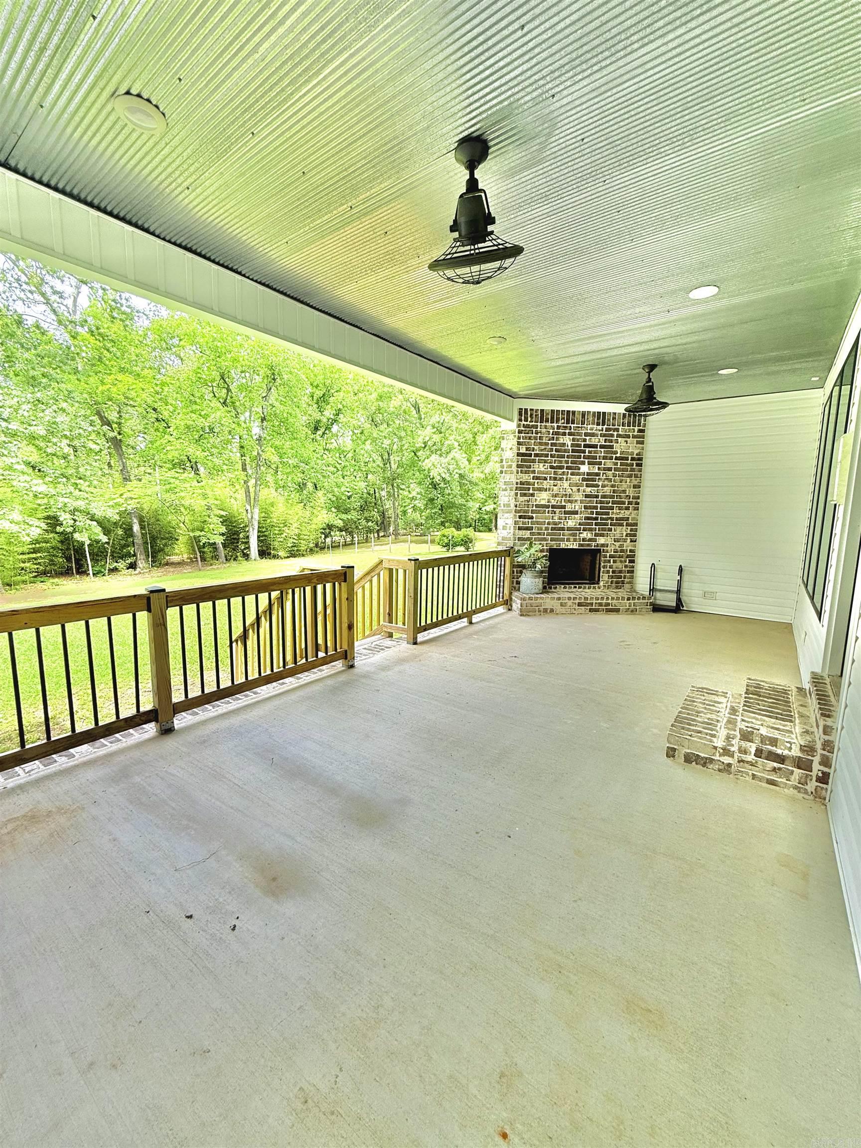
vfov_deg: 102.1
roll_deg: -1.6
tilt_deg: -7.3
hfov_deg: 85.7
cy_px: 574
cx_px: 430
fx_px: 464
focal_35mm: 14
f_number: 2.2
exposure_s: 1/269
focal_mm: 2.22
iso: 50
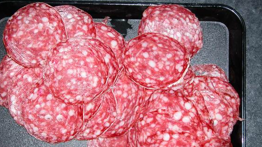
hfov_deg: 25.9
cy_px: 96
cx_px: 122
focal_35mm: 82
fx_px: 570
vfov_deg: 14.7
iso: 100
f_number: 3.2
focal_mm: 16.8
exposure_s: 1/125
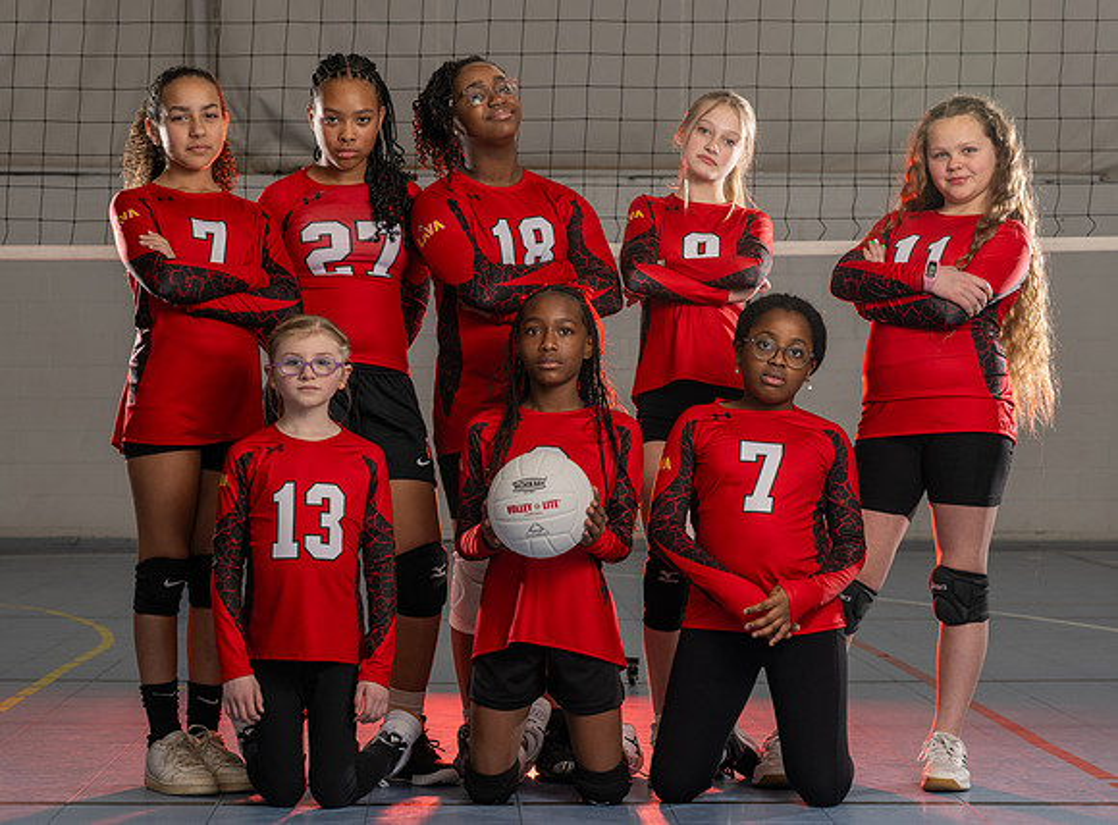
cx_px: 542
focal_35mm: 91
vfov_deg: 16.0
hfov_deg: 21.6
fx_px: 2932
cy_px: 384
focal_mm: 70
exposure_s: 1/100
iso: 200
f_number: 5.6
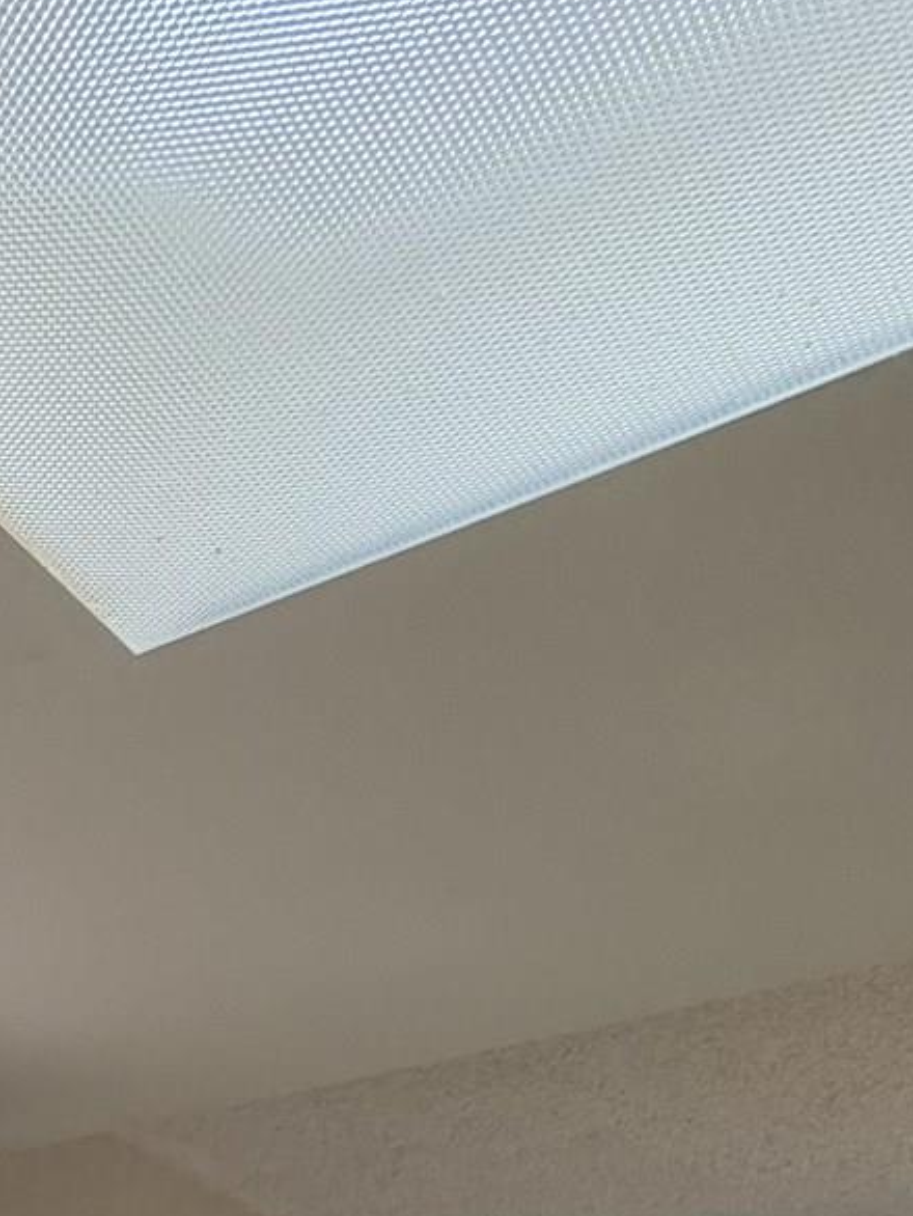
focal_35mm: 55
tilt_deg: -9.1
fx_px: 1933
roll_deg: -1.6
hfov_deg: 19.3
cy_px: 2094
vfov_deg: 22.9
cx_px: -770
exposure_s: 1/120
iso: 160
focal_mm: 2.22
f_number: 2.2
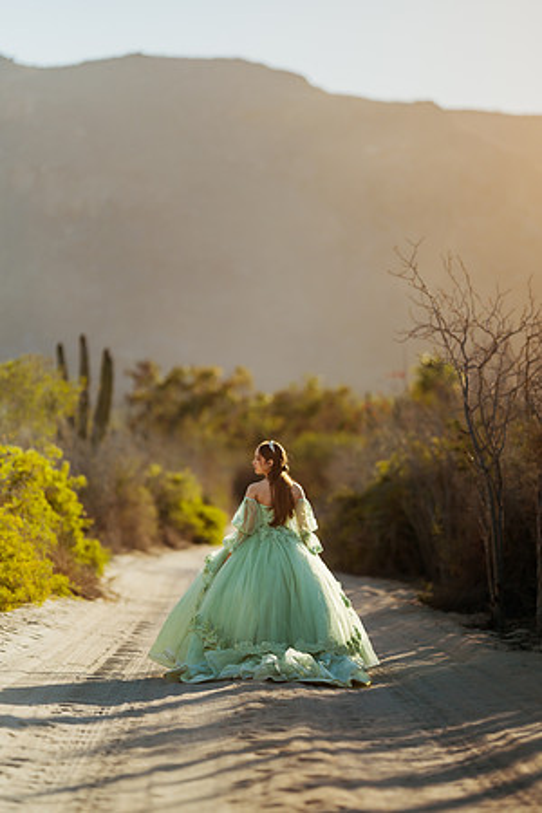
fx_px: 3049
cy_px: 406
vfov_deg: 15.2
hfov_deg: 10.2
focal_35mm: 135
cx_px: 271
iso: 100
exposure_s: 1/8000
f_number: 1.8
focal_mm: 135
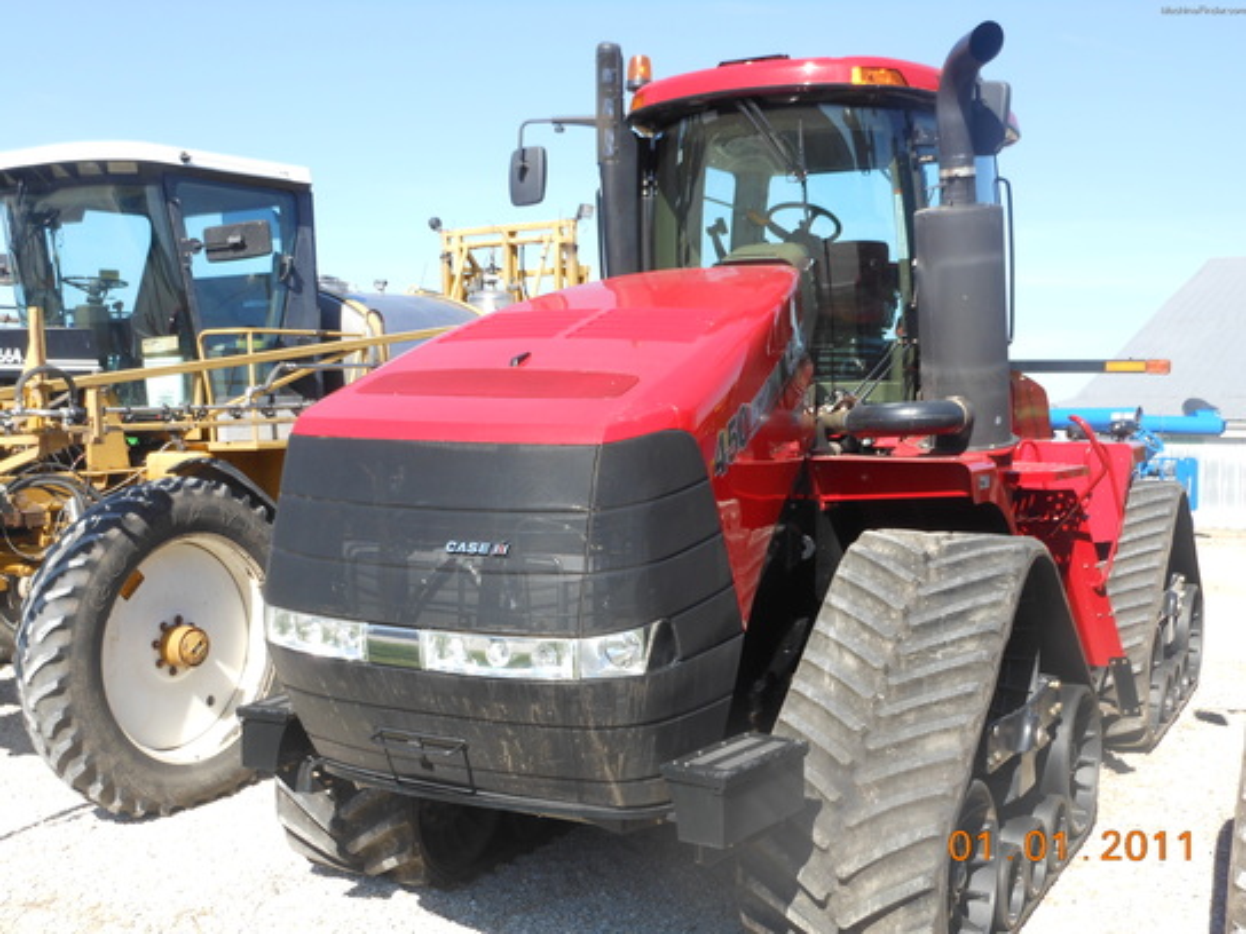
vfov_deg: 36.8
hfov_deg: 47.9
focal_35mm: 39
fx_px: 1404
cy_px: 467
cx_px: 623
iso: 80
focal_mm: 6.9
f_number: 4.3
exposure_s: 1/250
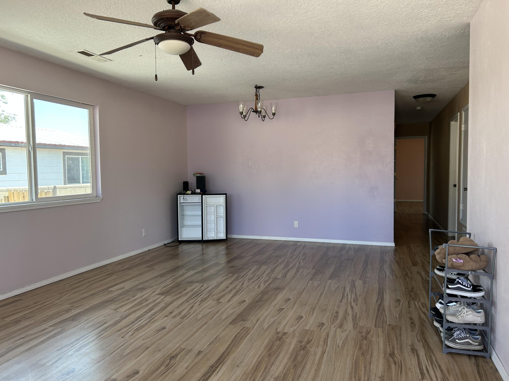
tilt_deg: -3.1
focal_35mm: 26
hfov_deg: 67.3
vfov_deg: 53.1
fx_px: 382
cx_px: 254
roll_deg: +1.0
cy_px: 190
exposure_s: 1/166
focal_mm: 5.7
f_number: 1.5
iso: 50
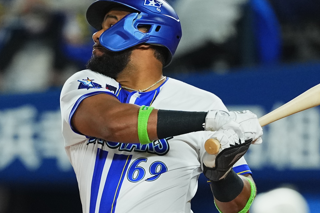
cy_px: 211
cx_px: 111
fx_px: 10550
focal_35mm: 1187
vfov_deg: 1.2
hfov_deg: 1.7
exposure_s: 1/1600
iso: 2500
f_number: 2.8
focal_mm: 300
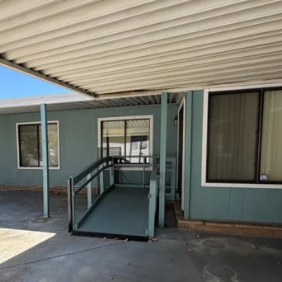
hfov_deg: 57.5
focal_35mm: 27
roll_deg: +0.2
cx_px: 89
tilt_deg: -4.6
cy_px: 173
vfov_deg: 58.5
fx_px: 249
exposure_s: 1/631
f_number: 2.2
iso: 40
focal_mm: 2.22
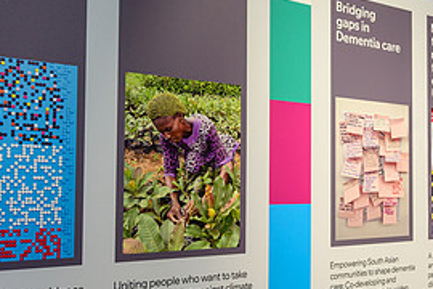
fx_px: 625
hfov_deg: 37.1
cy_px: 160
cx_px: 334
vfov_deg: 26.0
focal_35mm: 52
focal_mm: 24
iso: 320
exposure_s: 1/20
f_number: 7.1
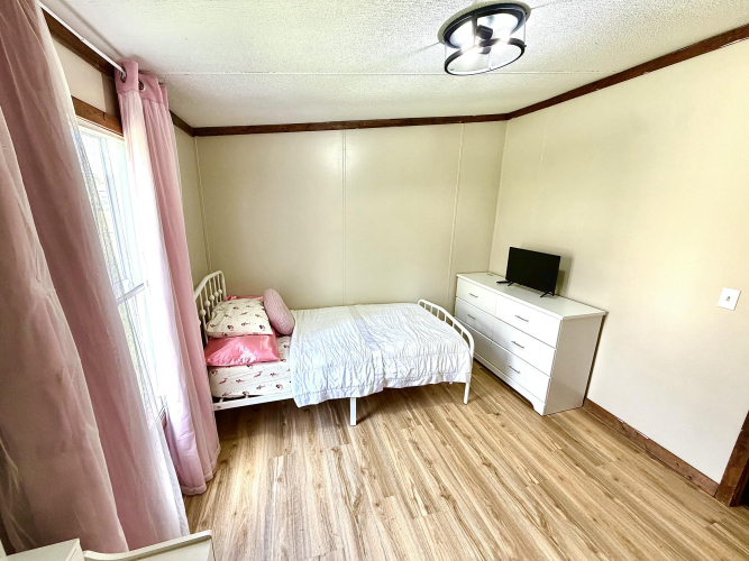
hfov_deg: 102.1
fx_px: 303
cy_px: 280
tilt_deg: -14.3
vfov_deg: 85.7
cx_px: 374
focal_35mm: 14
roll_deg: -0.6
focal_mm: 2.22
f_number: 2.2
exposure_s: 1/120
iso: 200
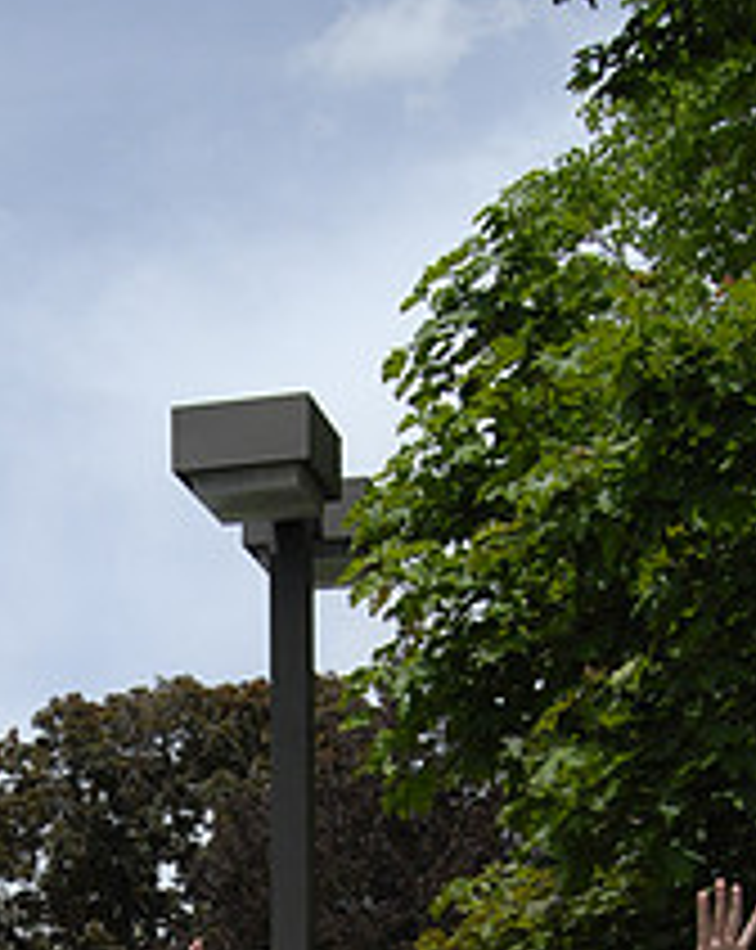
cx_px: 144
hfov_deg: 17.0
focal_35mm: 89
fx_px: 2505
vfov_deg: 20.0
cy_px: 1184
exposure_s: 1/800
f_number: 10
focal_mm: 23
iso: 400
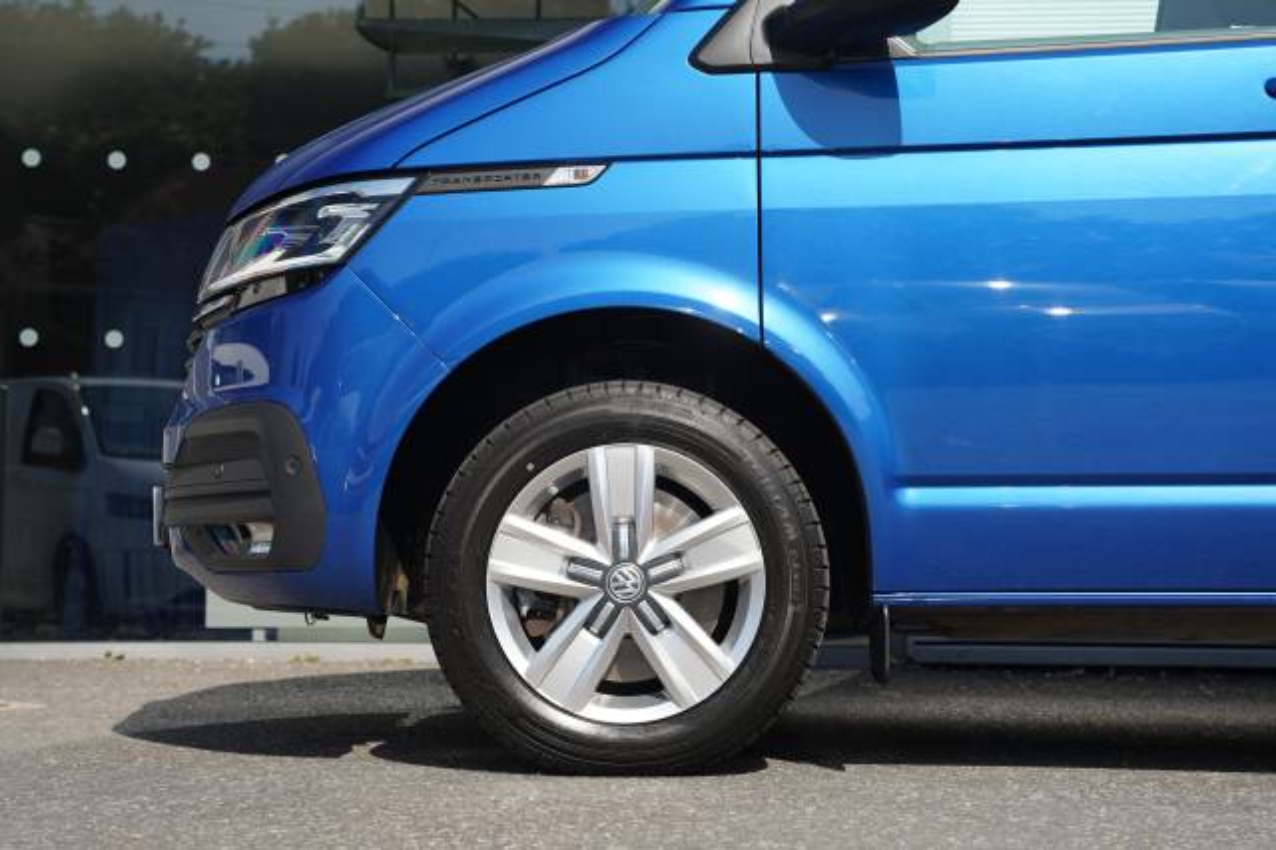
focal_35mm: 65
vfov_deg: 20.8
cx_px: 638
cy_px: 425
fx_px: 2317
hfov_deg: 30.8
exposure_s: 1/250
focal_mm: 65.4
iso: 100
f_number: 4.5
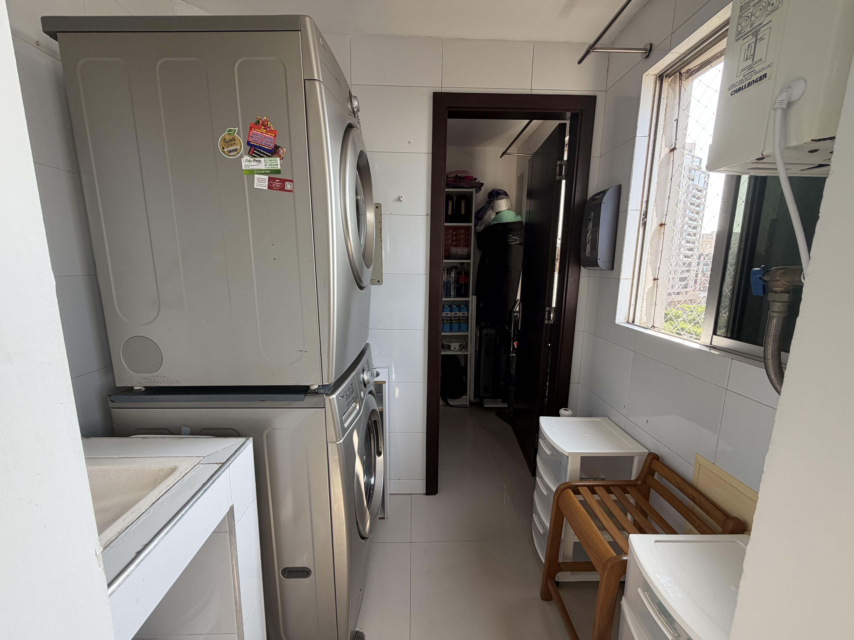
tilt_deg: -9.8
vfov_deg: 85.7
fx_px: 345
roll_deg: -0.8
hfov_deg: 102.1
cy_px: 320
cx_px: 427
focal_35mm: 14
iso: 80
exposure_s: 1/121
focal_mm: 2.22
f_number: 2.2
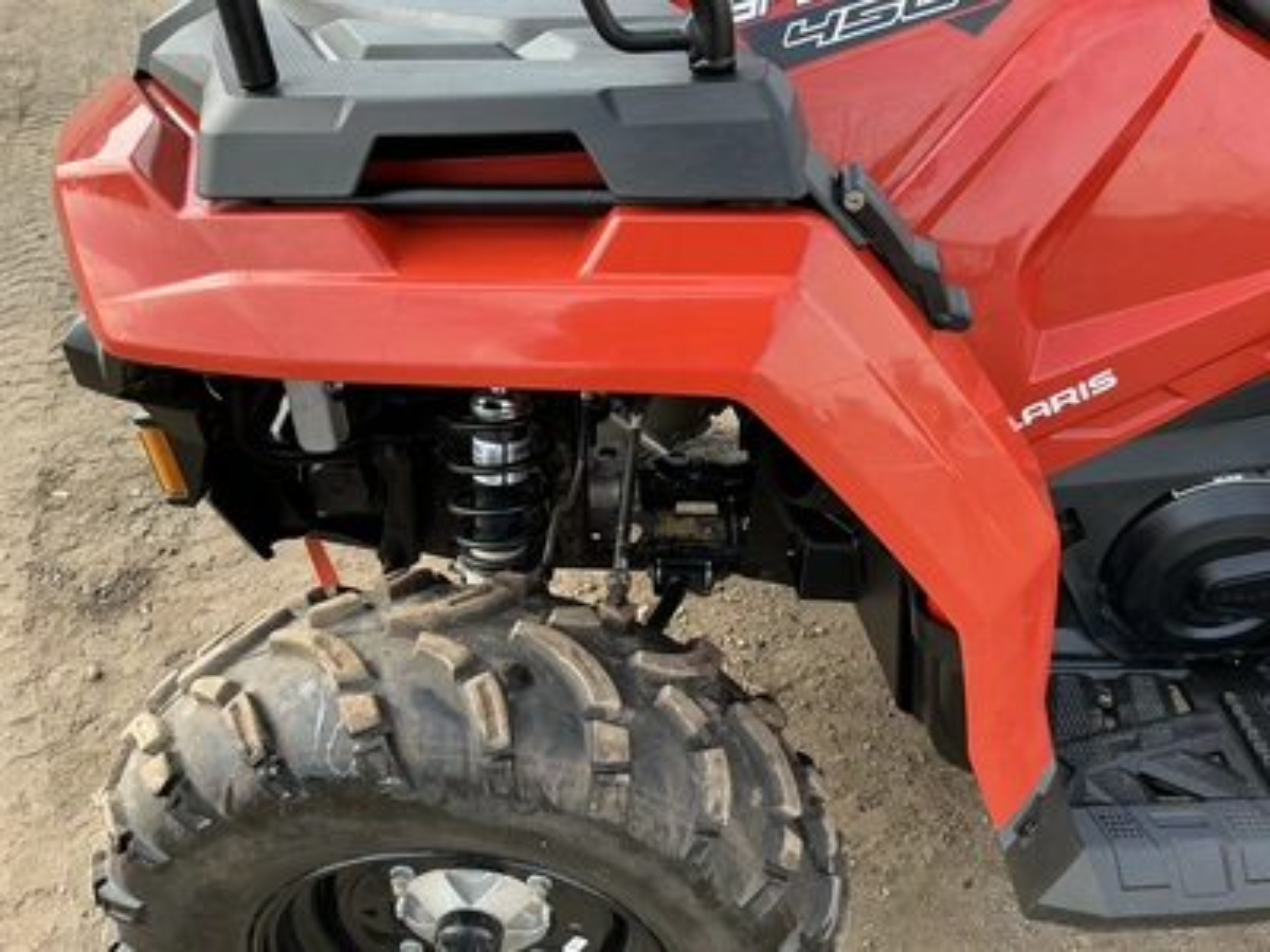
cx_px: 635
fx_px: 1027
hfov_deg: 63.4
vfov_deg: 49.7
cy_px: 476
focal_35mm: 28
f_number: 1.8
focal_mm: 3
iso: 20
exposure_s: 1/181
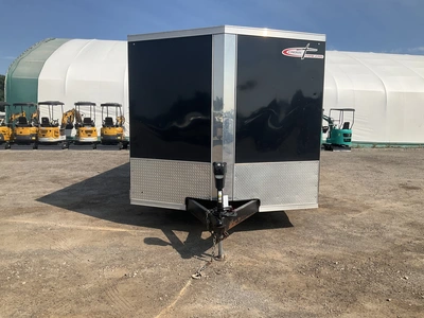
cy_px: 159
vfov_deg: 48.2
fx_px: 355
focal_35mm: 29
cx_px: 212
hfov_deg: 61.7
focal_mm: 3
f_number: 1.8
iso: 25
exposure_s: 1/2141
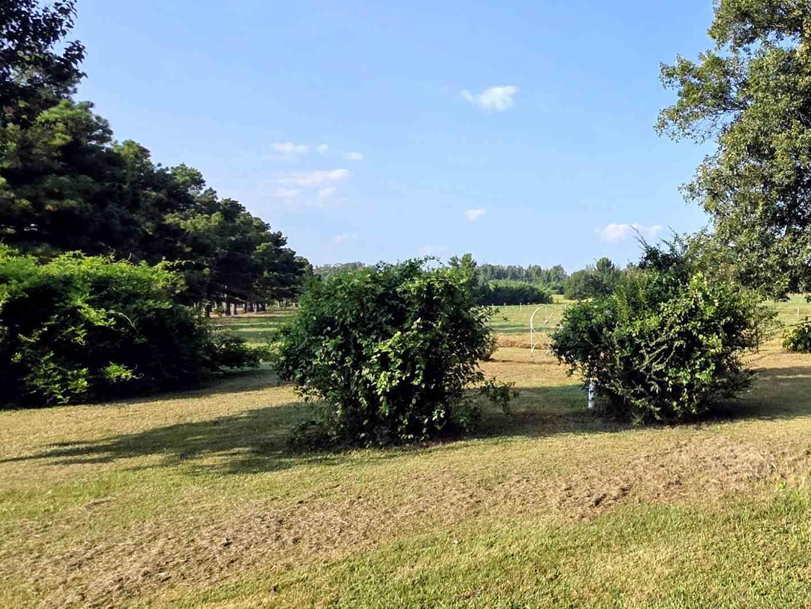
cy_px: 281
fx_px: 656
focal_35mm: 28
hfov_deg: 55.5
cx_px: 721
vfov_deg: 49.7
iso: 40
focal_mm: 2.2
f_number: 1.9
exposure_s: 1/1686
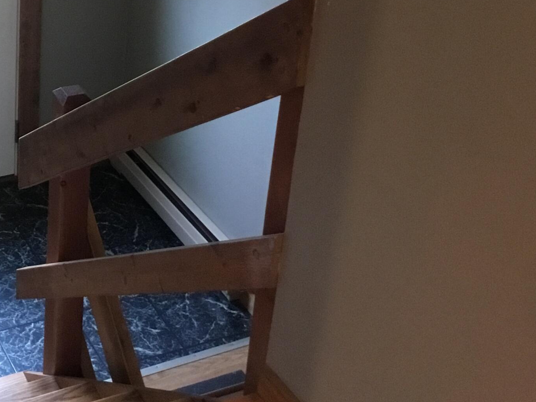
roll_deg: -0.9
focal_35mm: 68
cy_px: -9
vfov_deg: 20.8
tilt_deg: -24.9
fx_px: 1053
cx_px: 6
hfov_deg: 27.0
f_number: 2.4
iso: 250
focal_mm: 3.3
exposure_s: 1/24
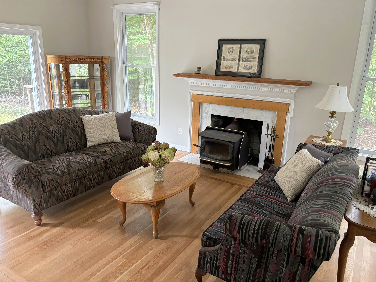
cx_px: 188
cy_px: 141
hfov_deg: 67.3
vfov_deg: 53.1
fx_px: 282
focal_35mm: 26
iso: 320
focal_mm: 5.96
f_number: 1.6
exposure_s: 1/60
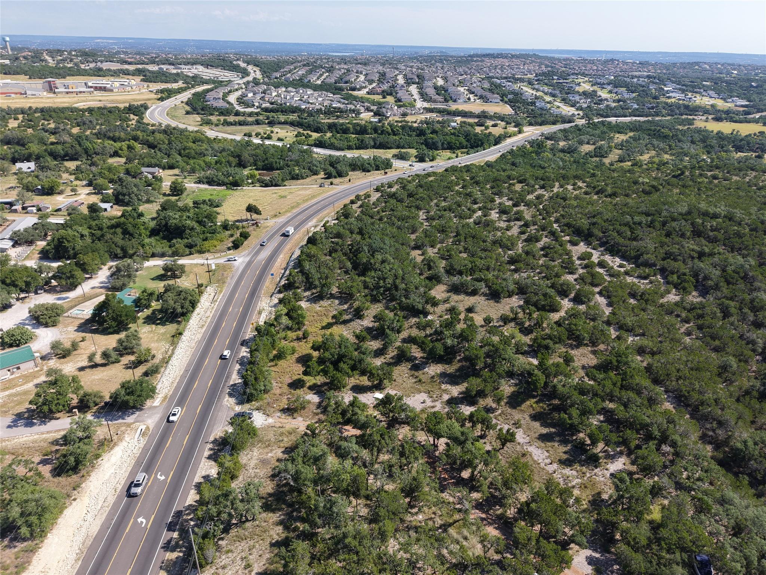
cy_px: 288
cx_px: 383
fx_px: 531
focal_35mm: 24
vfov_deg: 56.8
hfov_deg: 71.6
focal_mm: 8.67
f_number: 1.8
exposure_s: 1/3200
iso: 230
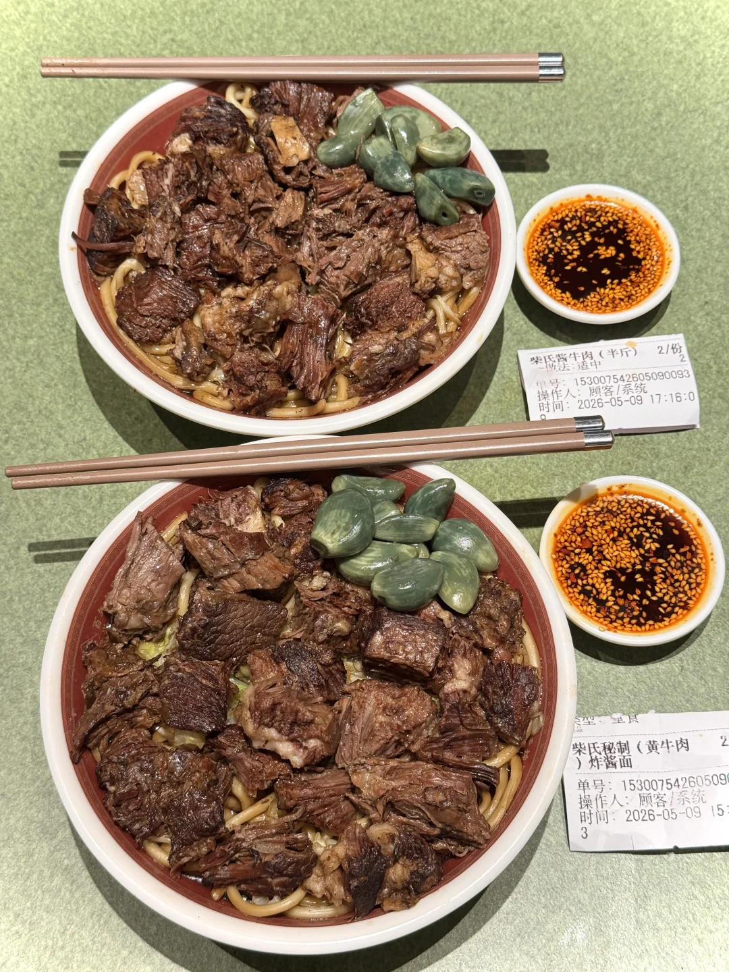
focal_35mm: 48
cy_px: 486
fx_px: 1348
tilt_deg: -63.6
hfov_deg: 30.3
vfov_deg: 39.7
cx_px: 364
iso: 64
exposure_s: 1/51
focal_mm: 6.76
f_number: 1.78
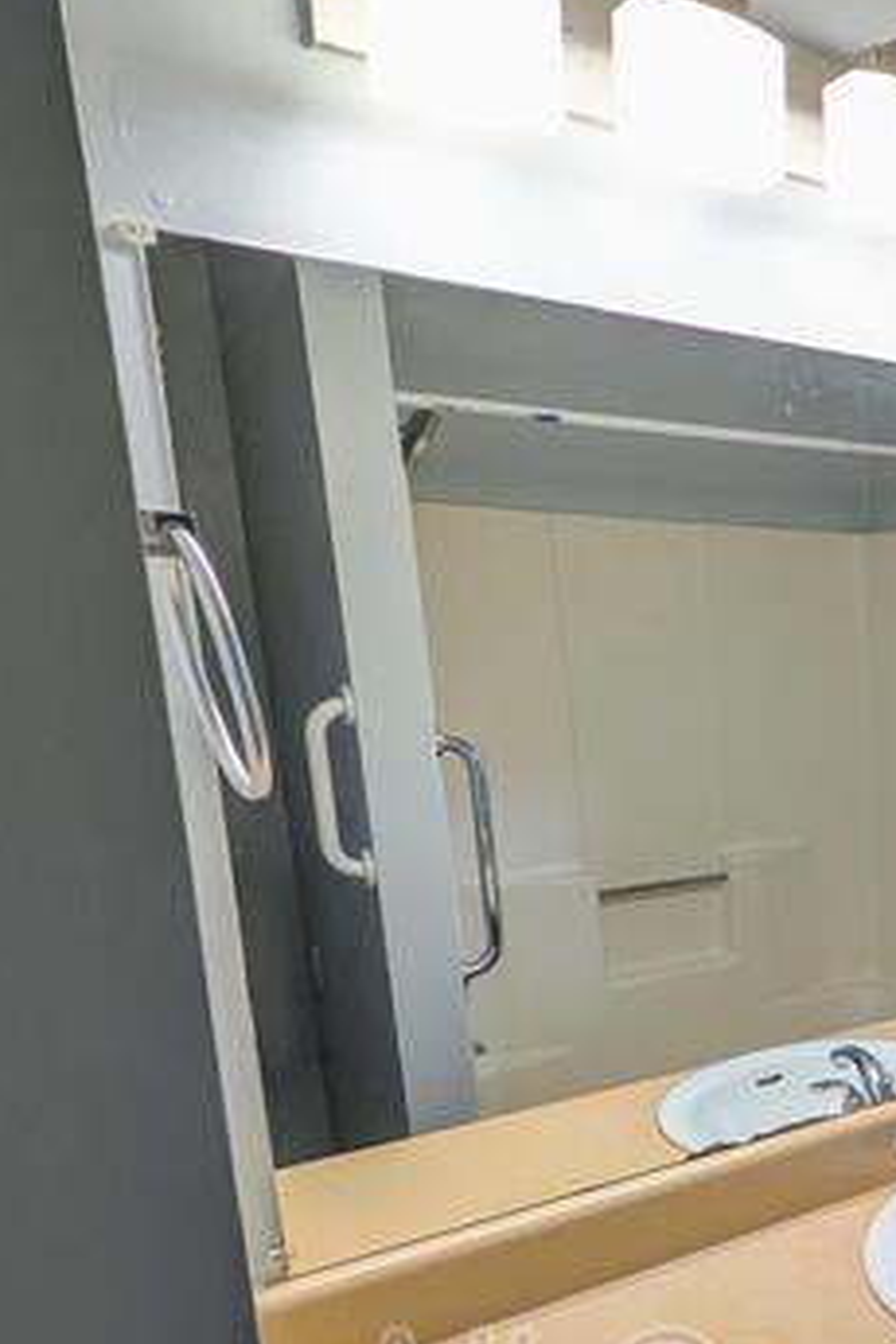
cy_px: 884
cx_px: 1091
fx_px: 1083
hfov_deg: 35.0
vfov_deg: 62.3
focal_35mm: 29
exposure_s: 1/120
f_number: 1.7
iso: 82
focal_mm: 2.02
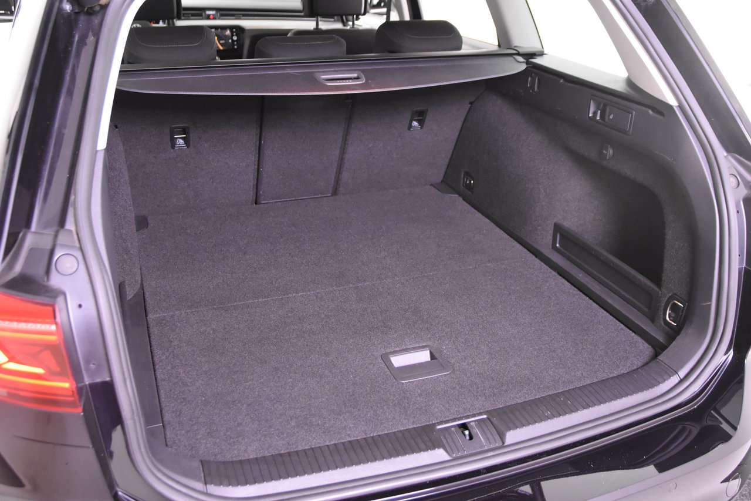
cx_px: 376
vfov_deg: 36.9
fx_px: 751
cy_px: 250
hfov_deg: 53.1
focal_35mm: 36
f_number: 3
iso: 2800
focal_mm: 24
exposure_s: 1/40
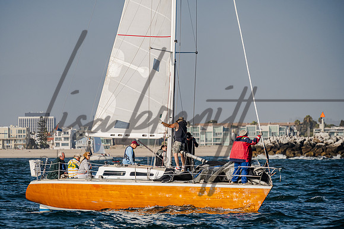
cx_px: 150
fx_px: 2362
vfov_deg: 5.6
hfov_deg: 8.3
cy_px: 137
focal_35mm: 247
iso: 400
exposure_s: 1/1250
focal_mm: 200
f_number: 6.3
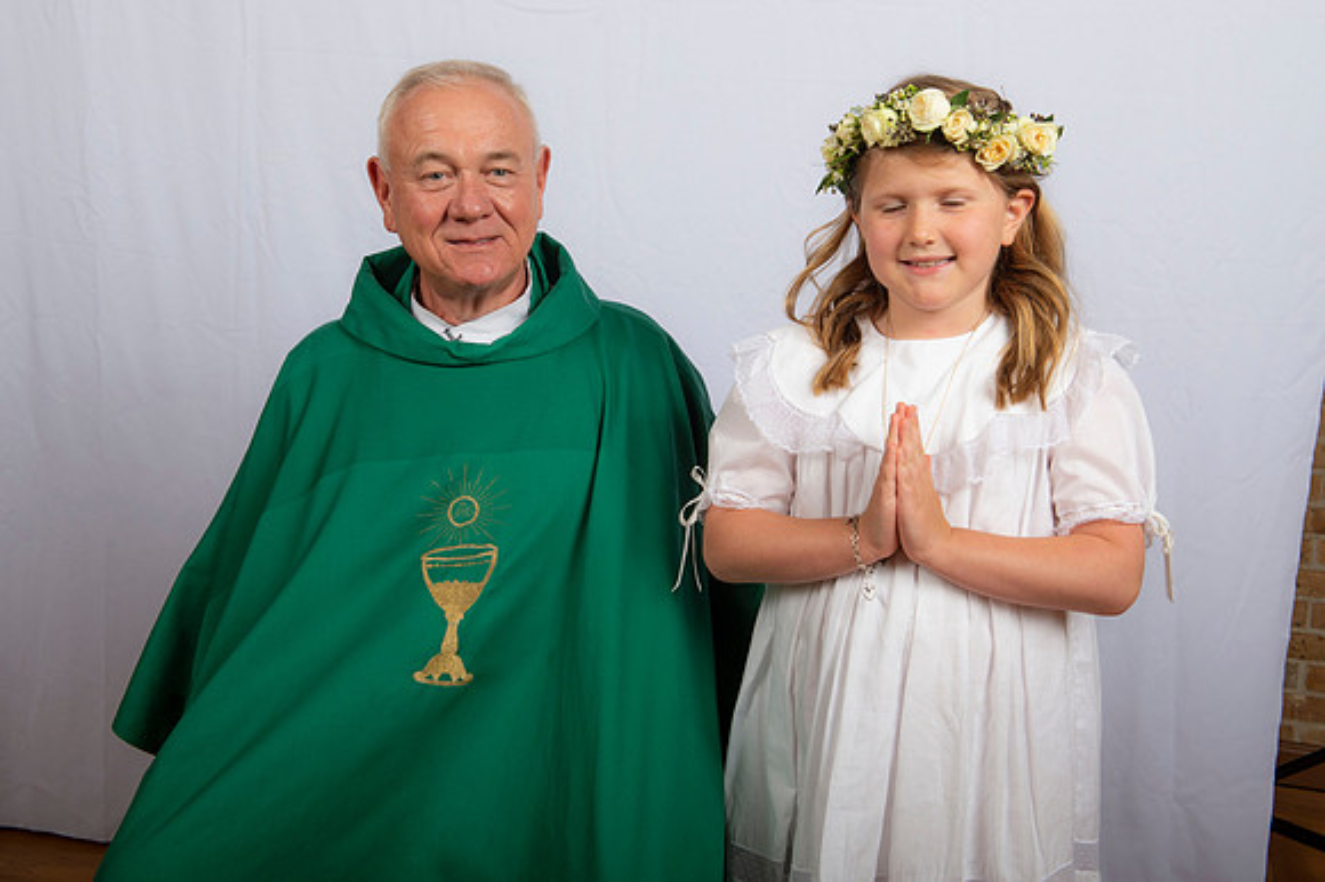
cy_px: 441
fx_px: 1766
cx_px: 662
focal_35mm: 48
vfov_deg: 28.0
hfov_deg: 41.1
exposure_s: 1/200
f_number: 8
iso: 320
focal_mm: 48
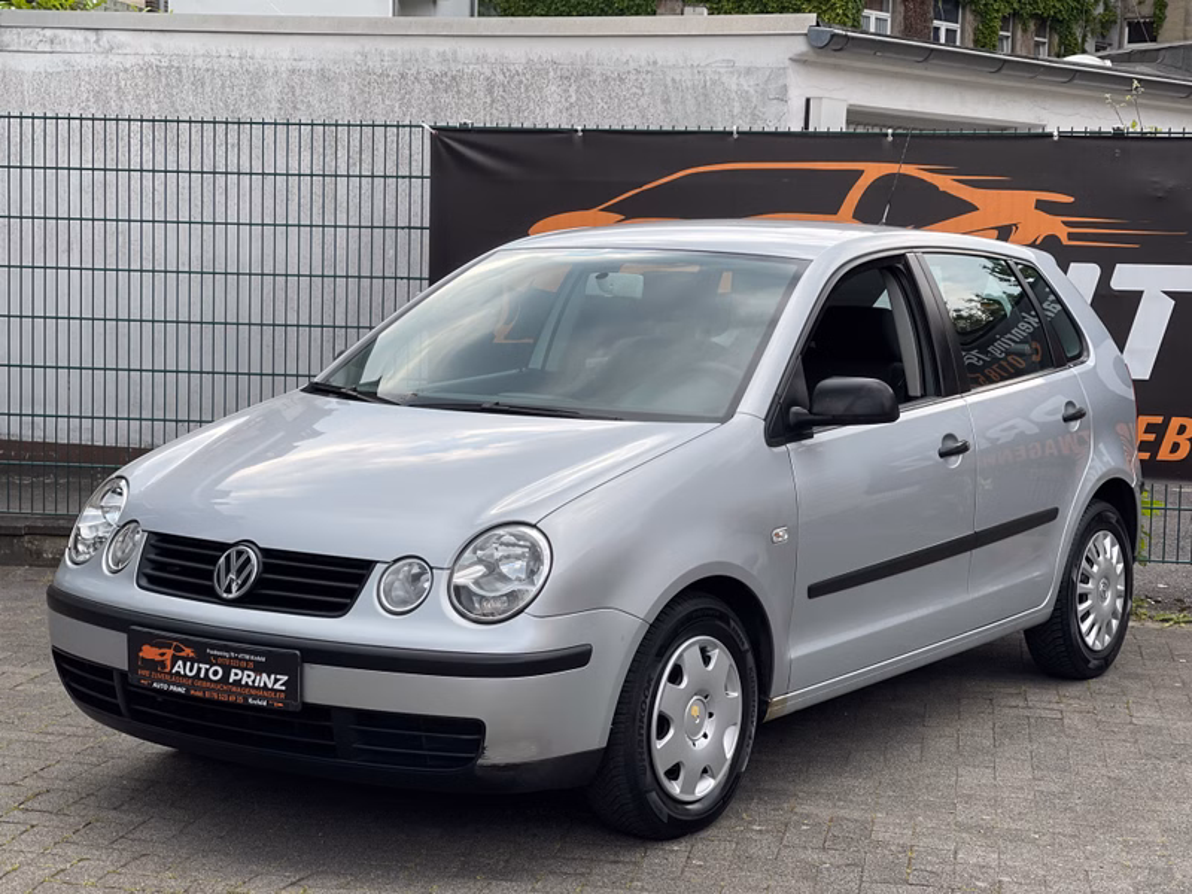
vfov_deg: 22.9
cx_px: 596
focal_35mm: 64
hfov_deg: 30.3
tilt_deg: -5.4
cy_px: 447
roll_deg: -1.3
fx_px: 2204
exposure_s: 1/272
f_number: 2.2
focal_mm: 7.5
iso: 25
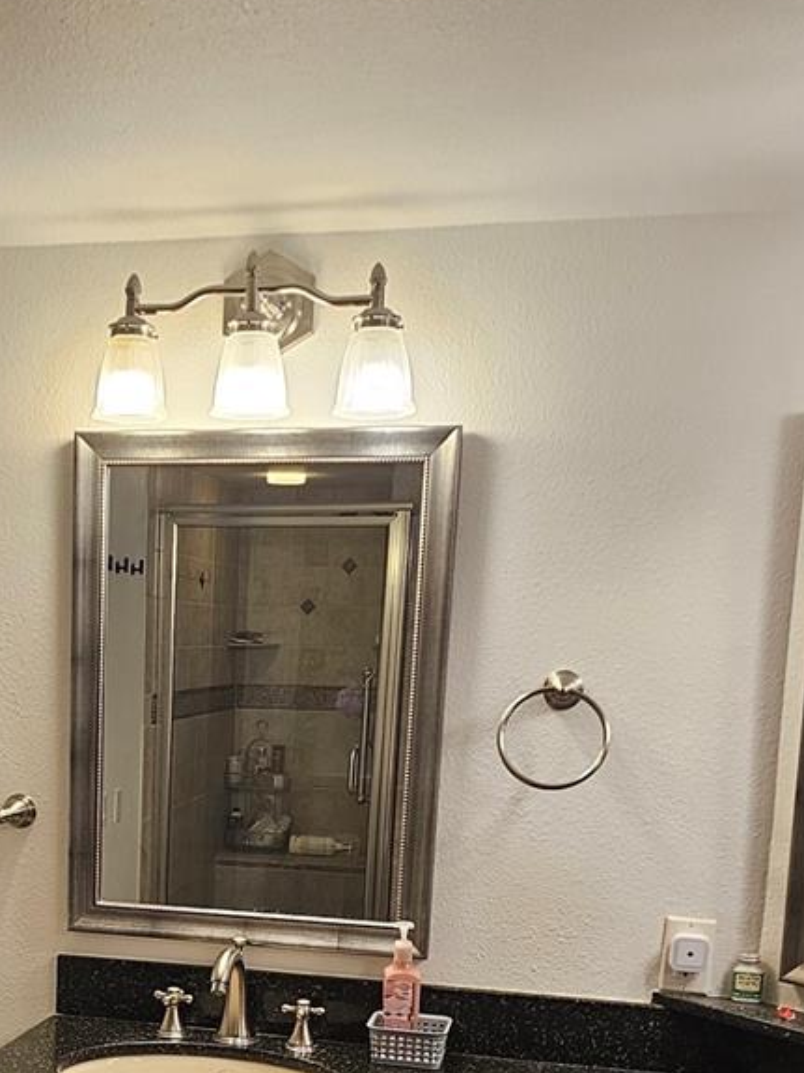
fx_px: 1487
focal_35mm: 48
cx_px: 138
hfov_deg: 29.4
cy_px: 913
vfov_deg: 37.7
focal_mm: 6.3
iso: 160
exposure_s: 1/120
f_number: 1.7
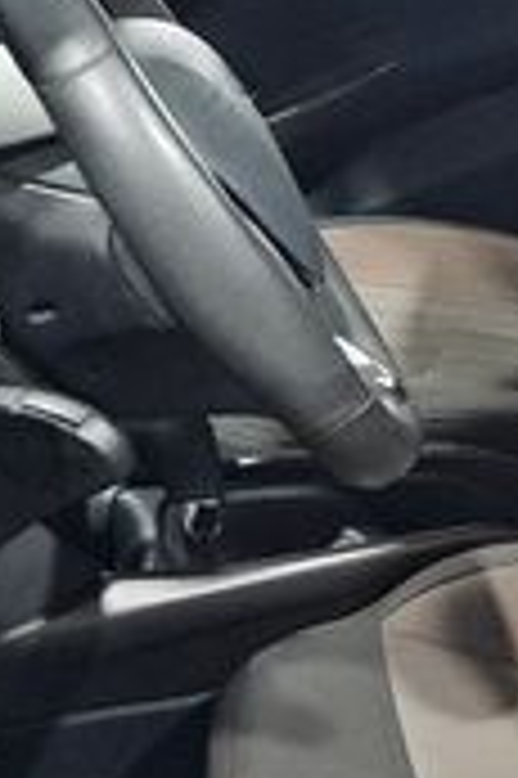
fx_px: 1795
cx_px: 748
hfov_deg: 15.3
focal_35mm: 83
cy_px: 337
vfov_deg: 24.5
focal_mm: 5.4
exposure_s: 1/24
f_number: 1.8
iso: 1000
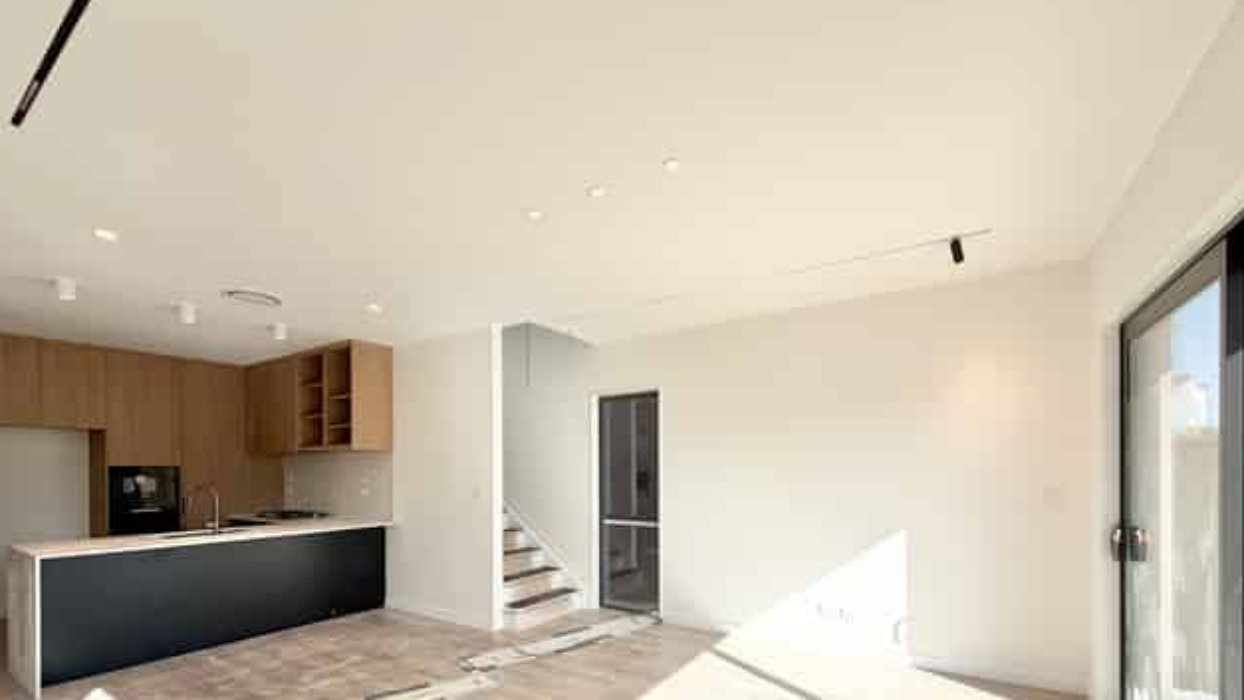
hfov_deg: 99.3
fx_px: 528
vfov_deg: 65.0
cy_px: 479
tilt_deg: -0.4
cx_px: 601
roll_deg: -0.4
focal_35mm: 16
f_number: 2.2
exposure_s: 1/770
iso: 32
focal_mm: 2.22
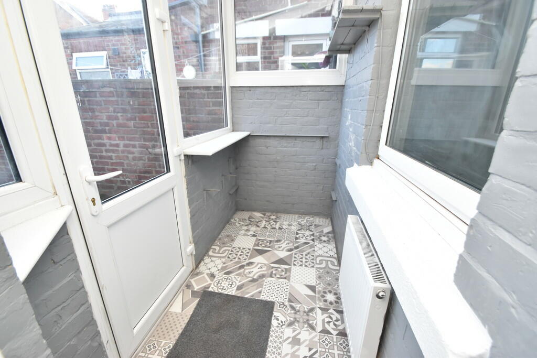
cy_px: 179
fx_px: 224
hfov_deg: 100.4
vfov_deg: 77.3
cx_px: 268
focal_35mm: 15
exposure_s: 1/125
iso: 800
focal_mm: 10
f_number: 5.6
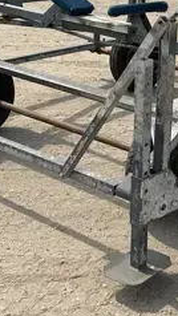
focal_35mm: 85
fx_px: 713
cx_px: 175
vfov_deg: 24.9
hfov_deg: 14.0
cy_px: 109
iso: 25
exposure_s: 1/1786
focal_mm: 3
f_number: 1.8
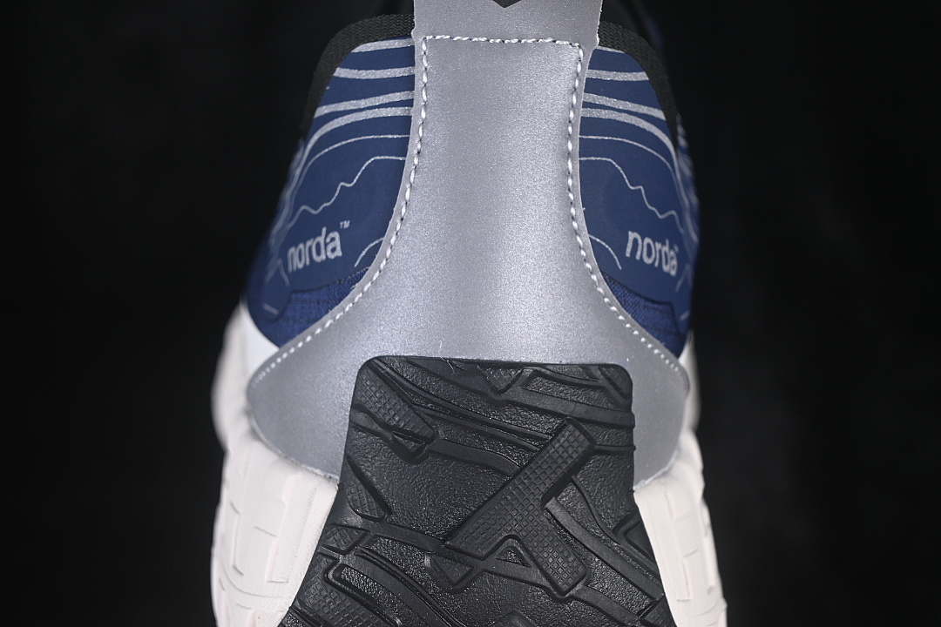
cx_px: 470
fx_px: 1960
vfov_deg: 18.2
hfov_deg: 27.0
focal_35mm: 75
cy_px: 314
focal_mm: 50
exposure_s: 1/60
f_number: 6.3
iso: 160
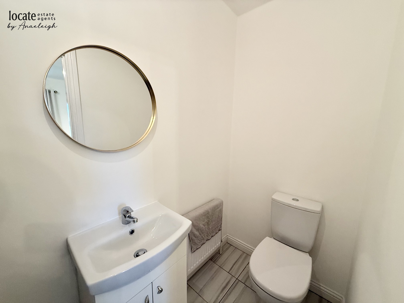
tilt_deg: -8.7
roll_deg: -1.0
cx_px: 202
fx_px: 163
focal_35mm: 14
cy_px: 152
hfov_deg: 102.1
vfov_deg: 85.7
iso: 250
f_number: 2.2
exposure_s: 1/100
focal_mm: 2.22
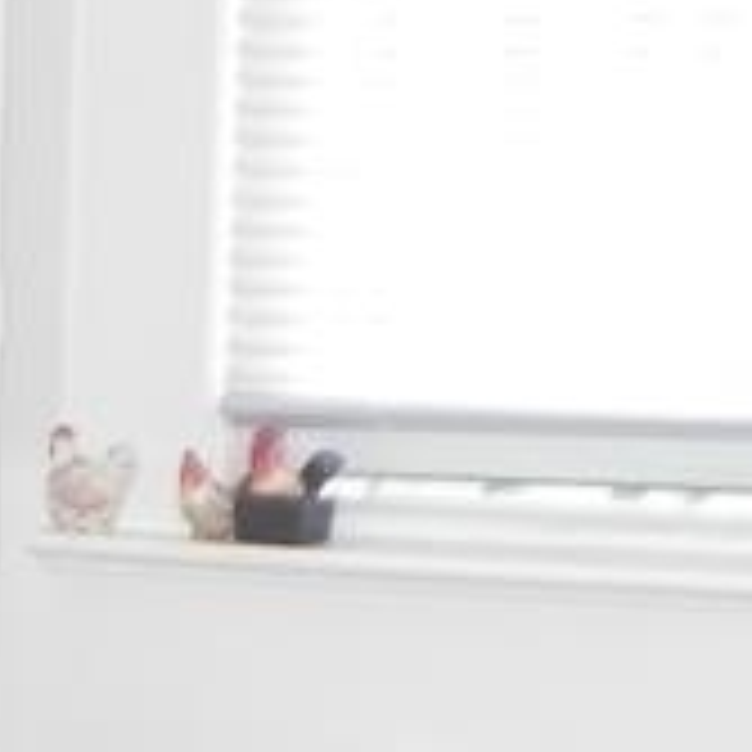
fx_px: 4916
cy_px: 1189
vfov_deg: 8.5
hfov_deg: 8.3
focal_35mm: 200
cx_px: -829
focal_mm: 6.6
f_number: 3.2
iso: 200
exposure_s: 1/30
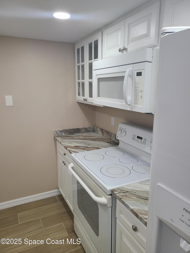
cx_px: 95
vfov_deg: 67.3
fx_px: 190
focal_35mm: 26
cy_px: 126
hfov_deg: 53.1
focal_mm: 5.4
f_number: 1.8
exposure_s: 1/59
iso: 50
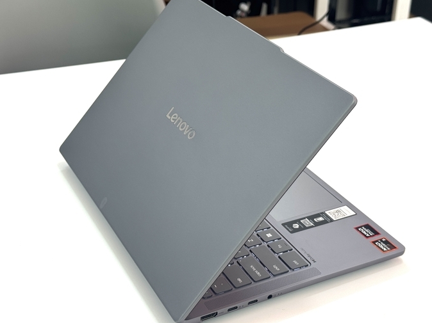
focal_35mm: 57
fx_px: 711
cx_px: 219
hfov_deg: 33.8
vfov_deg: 25.6
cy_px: 157
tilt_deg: -30.2
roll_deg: -0.8
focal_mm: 6.76
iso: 50
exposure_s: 1/121
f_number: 1.78
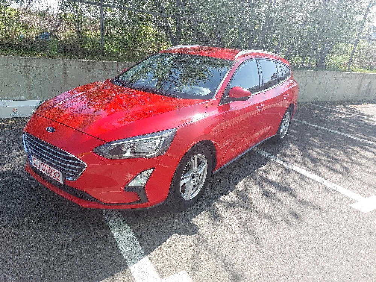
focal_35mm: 25
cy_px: 141
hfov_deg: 69.4
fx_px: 272
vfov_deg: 54.9
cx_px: 188
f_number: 1.8
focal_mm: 5.23
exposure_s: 1/357
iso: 25
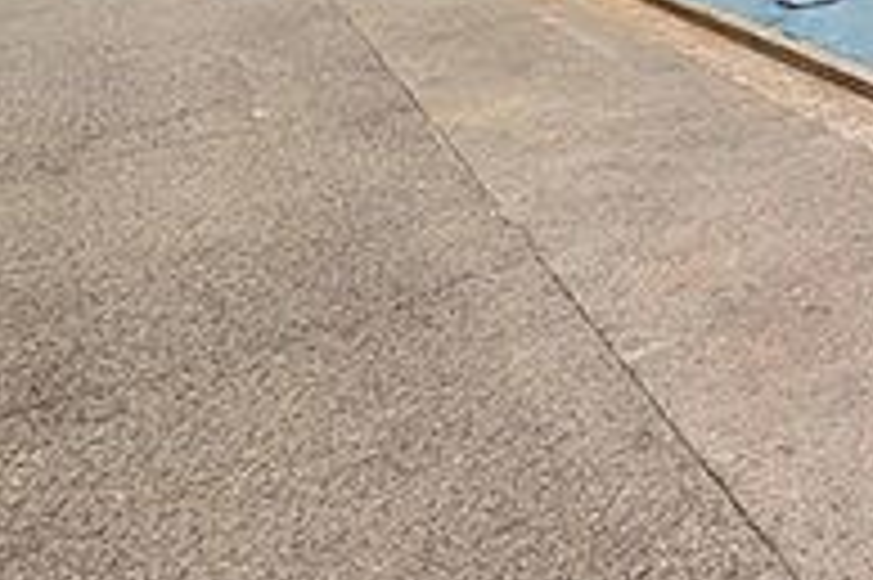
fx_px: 1090
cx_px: 1269
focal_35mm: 45
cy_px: -279
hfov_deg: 29.4
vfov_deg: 23.9
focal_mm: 1.83
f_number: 2.2
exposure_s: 1/404
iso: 49
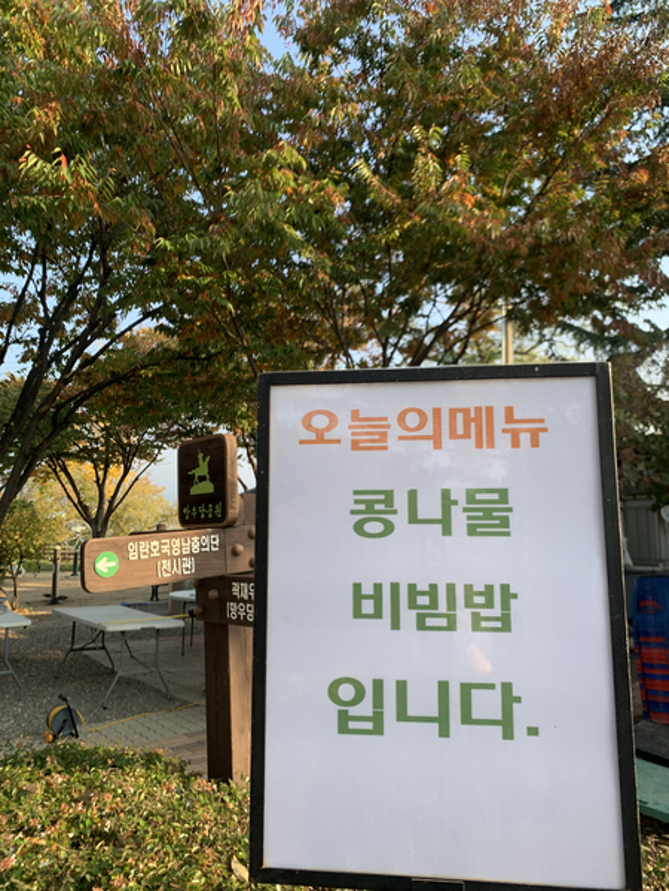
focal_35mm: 26
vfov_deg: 67.3
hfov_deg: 53.1
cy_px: 446
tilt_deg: +8.5
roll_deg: -1.3
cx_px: 334
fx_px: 670
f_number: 1.8
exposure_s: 1/351
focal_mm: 4.25
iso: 25
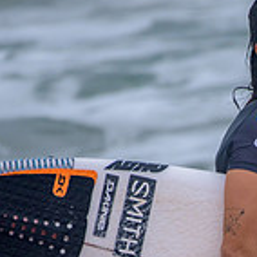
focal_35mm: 1741
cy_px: 309
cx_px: 306
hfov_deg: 1.0
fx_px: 14624
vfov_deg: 1.0
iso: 500
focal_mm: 500
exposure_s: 1/2000
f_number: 5.6
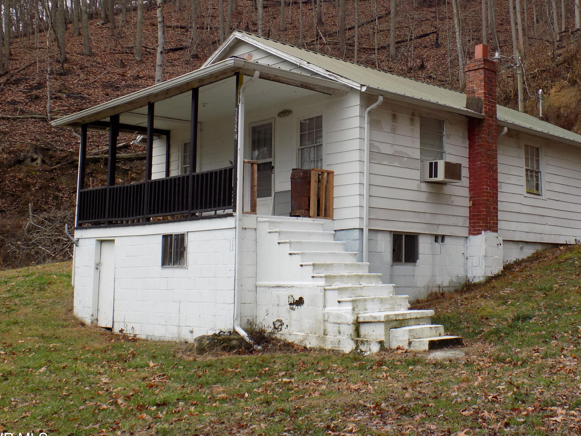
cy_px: 198
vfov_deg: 32.2
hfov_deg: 42.0
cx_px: 336
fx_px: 755
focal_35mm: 45
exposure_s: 1/250
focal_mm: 6.6
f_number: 3.5
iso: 80
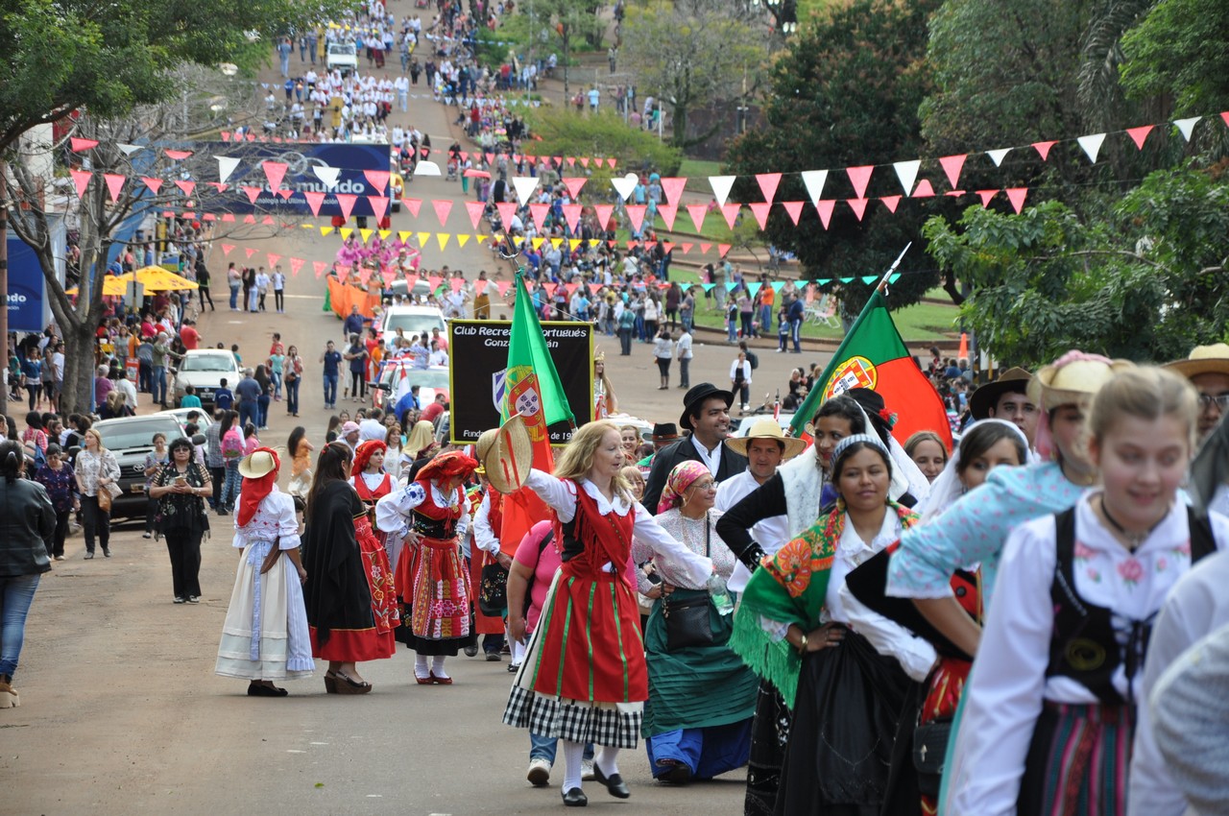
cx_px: 614
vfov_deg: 8.7
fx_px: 5370
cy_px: 408
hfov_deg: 13.1
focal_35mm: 158
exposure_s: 1/125
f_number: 5.6
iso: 220
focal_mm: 105
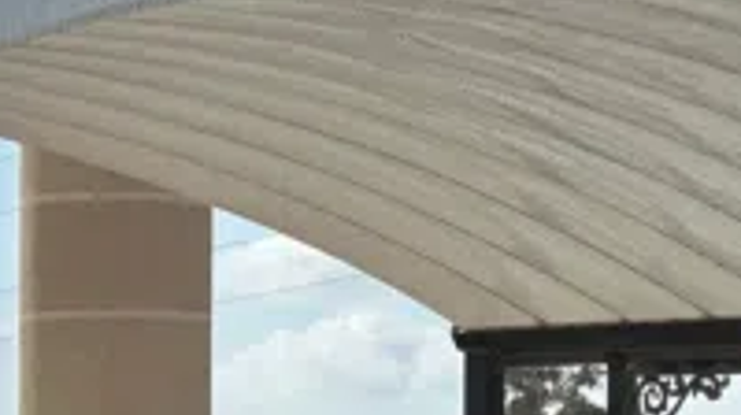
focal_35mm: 269
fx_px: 5280
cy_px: 819
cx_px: 352
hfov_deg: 8.0
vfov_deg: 4.4
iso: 32
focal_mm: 9
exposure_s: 1/426
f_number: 2.8
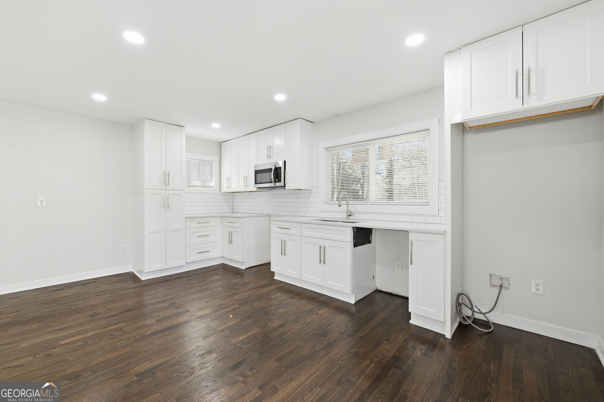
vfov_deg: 81.1
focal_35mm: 14
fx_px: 235
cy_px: 201
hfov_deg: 104.3
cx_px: 302
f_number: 8
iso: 400
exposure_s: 1/160
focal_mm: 14
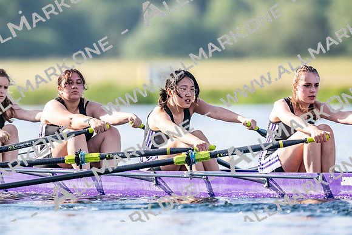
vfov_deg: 2.3
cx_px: 176
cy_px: 118
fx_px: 5868
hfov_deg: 3.4
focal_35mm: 600
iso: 1100
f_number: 5.6
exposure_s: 1/2500
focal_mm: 600
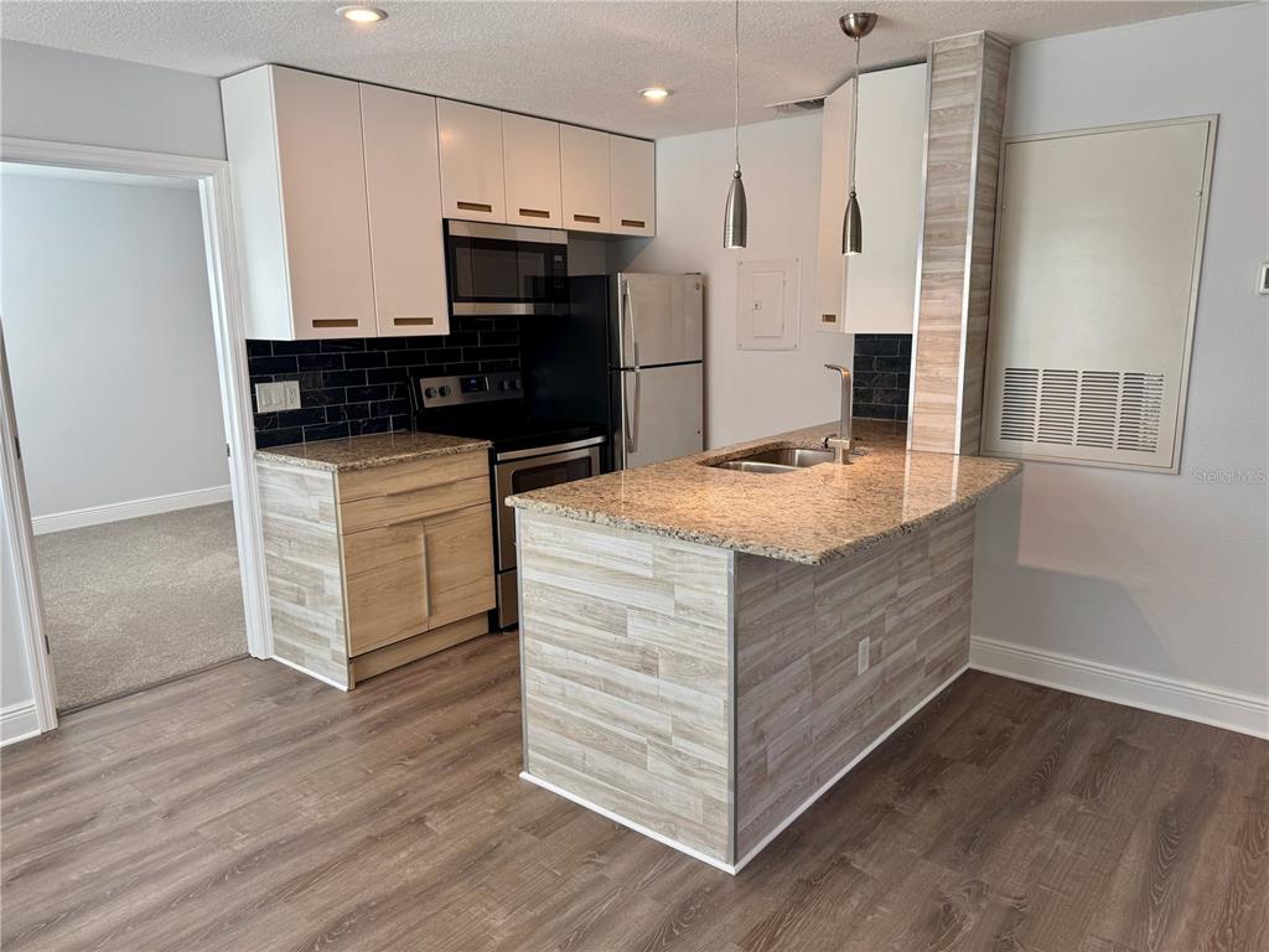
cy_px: 476
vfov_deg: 56.8
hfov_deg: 71.6
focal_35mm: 24
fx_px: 880
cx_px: 634
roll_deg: +0.6
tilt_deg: -11.6
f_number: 1.78
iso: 80
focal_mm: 6.76
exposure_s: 1/120
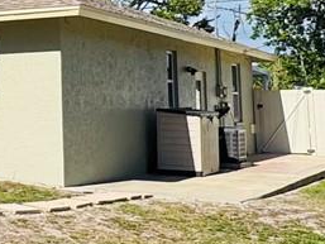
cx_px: -97
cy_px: 20
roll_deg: +0.8
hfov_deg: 20.5
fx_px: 817
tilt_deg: +7.3
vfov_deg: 16.7
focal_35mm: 87
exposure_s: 1/2494
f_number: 2.2
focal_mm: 2.22
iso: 50
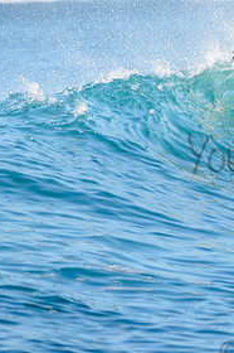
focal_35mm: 1270
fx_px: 12412
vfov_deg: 1.6
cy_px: 110
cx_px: 362
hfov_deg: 1.1
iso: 1000
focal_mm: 500
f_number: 5.6
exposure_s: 1/2000
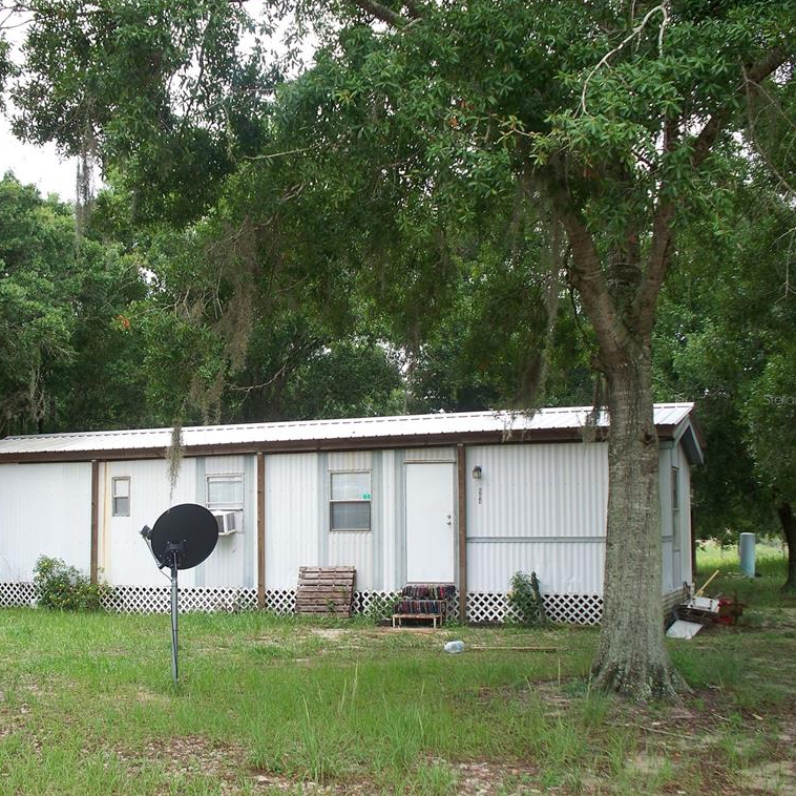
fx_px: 1119
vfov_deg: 39.2
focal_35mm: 43
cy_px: 399
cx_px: 289
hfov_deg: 38.9
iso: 64
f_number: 2.8
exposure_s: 1/160
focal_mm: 7.54
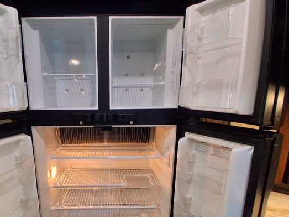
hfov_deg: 66.5
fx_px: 217
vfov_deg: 51.8
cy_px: 148
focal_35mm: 26
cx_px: 112
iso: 400
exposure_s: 1/30
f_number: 2.2
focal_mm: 1.4
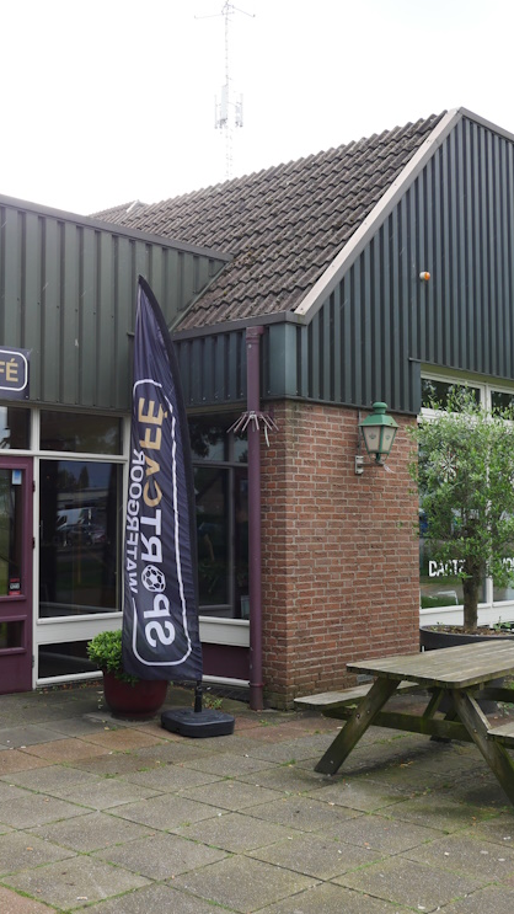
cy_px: 453
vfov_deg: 46.4
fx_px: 1066
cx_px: 199
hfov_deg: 27.0
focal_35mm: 44
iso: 200
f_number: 5
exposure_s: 1/200
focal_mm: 15
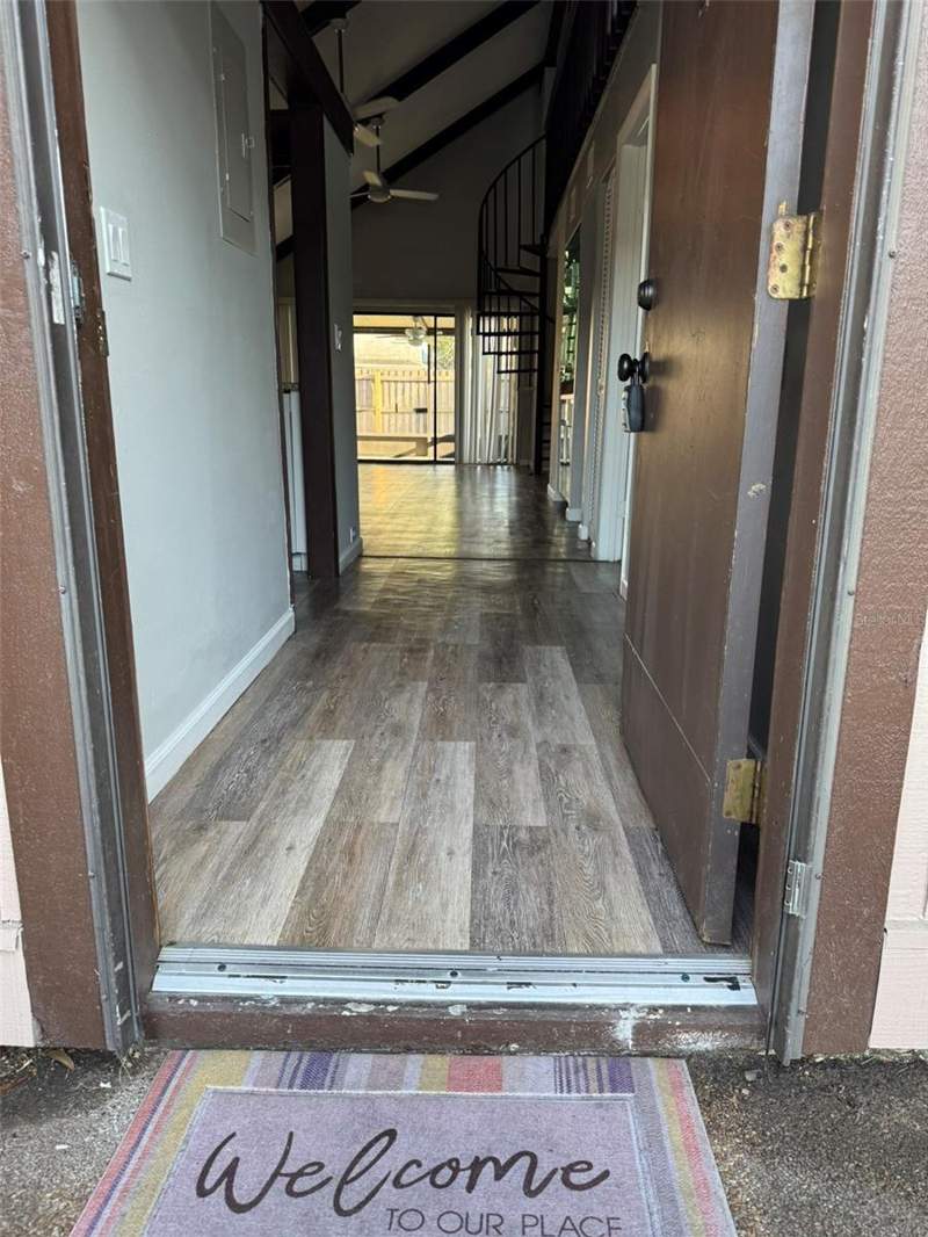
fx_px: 858
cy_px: 618
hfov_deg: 56.8
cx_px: 464
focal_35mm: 24
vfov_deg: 71.6
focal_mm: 6.76
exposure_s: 1/120
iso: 160
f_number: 1.78
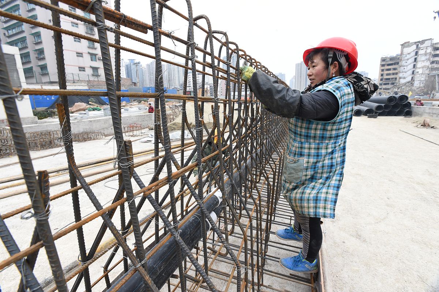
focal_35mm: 17
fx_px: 207
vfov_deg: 70.4
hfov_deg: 93.3
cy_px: 146
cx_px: 220
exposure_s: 1/400
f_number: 10
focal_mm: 17
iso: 1600
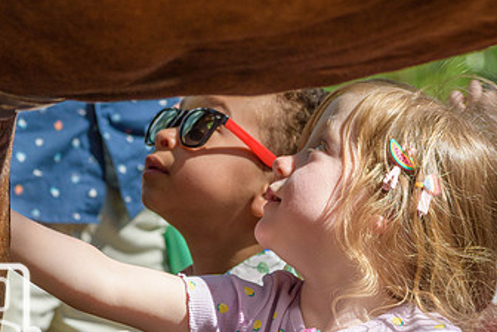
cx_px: 269
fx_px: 3644
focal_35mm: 264
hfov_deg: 7.8
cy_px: 273
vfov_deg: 5.2
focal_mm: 102
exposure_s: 1/640
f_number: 6.3
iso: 200
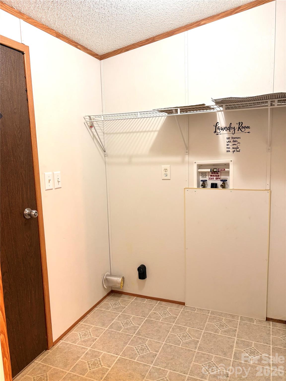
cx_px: 143
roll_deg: +2.0
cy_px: 190
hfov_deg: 53.1
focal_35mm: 26
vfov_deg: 67.3
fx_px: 286
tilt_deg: -7.7
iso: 100
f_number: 1.6
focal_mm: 5.96
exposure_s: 1/60
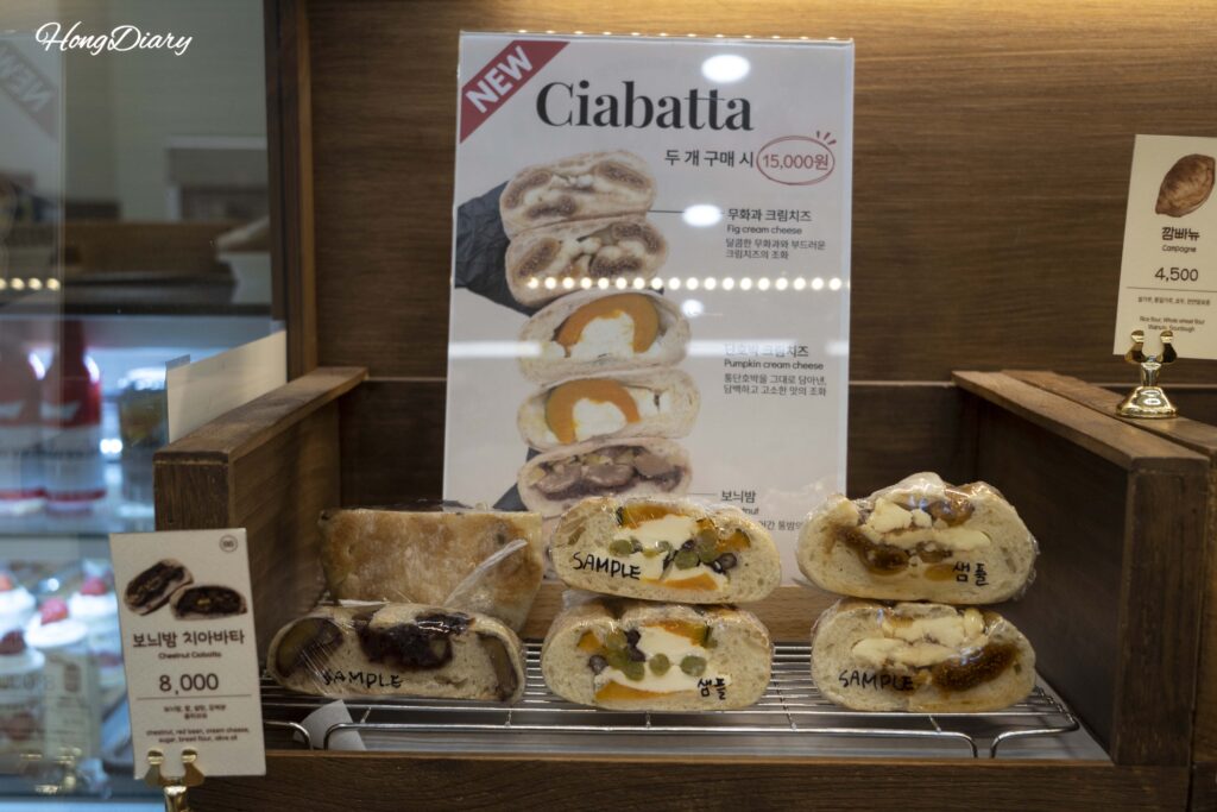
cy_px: 406
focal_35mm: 40
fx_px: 1352
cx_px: 608
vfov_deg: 33.4
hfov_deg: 48.5
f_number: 5
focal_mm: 40
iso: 640
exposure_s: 1/160
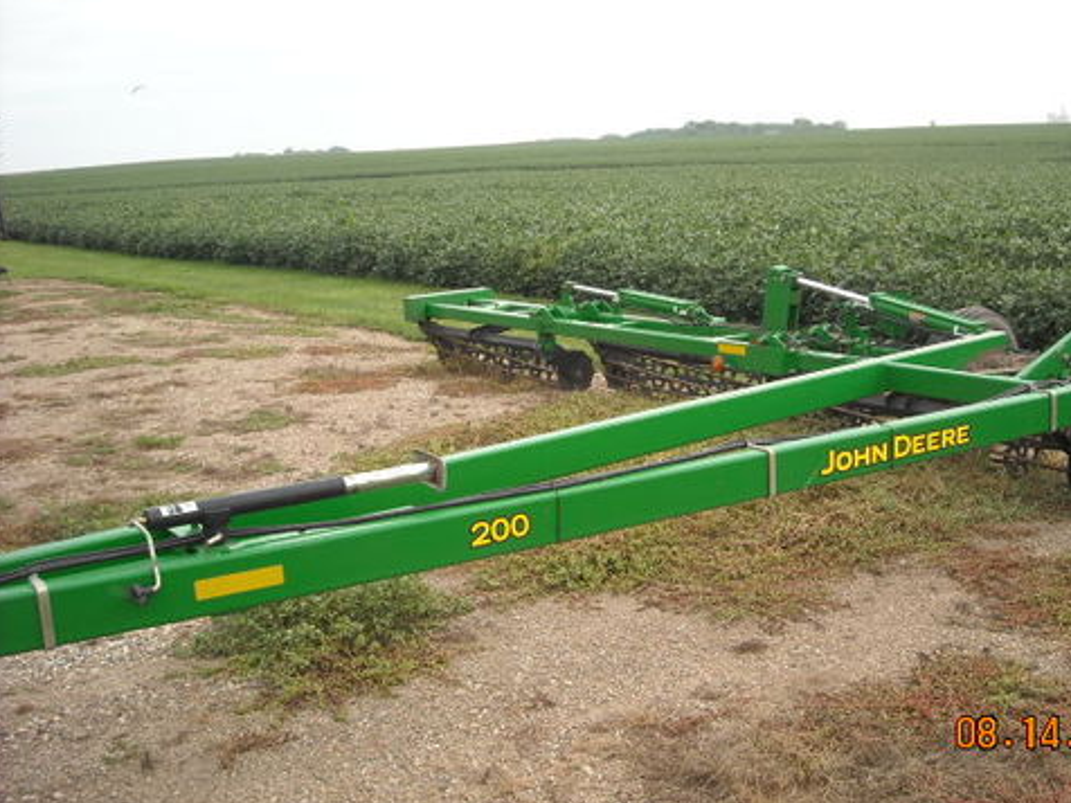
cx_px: 608
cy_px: 371
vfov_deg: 35.9
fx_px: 1238
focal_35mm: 40
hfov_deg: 46.7
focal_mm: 5.7
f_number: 2.8
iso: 64
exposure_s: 1/337
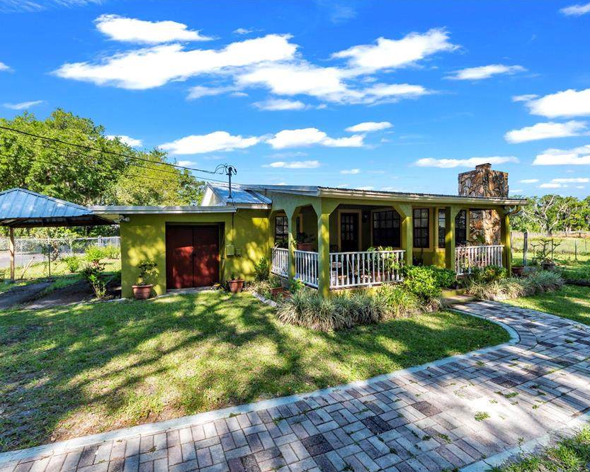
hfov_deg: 94.6
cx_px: 283
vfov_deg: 81.9
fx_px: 272
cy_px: 240
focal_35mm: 16
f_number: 10
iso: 100
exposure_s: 1/60
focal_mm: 9
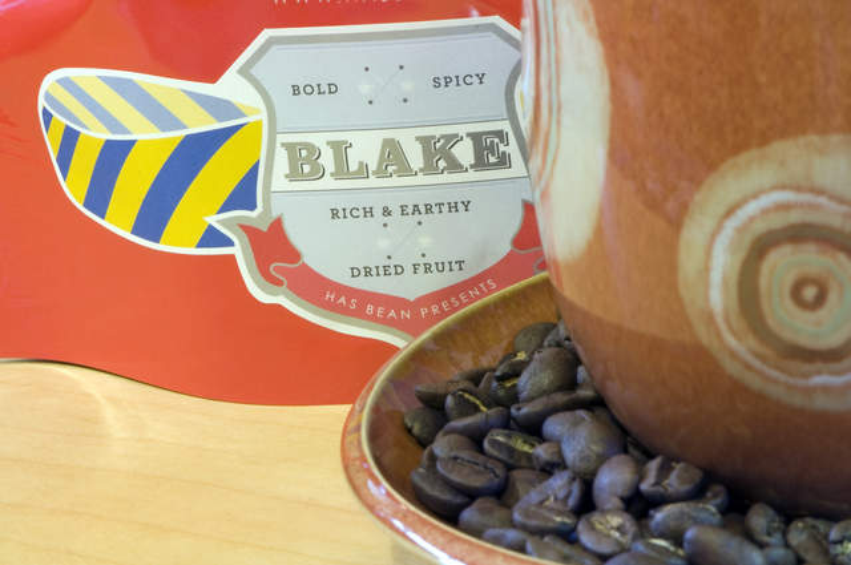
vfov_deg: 8.7
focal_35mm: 158
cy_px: 282
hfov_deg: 13.1
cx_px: 426
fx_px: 3718
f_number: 29
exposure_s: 20
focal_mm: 105
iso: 200
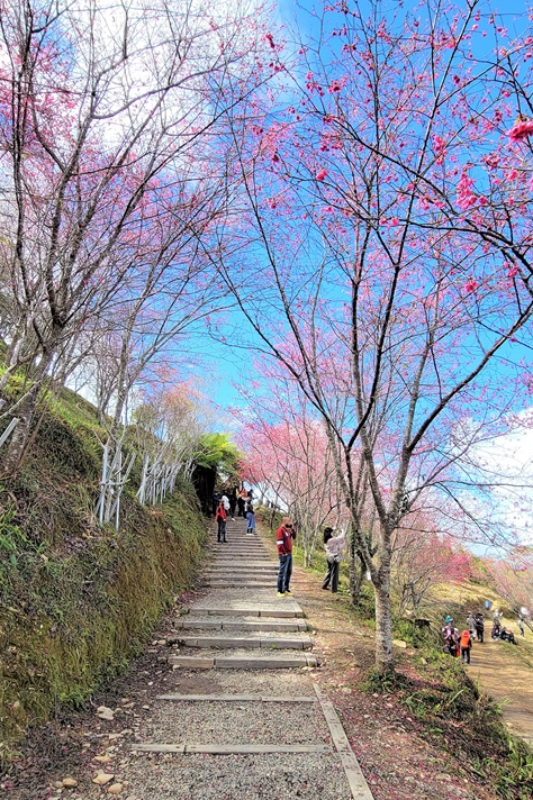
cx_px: 254
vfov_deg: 86.9
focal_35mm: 19
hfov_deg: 64.5
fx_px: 422
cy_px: 404
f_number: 2.2
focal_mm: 2.2
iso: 50
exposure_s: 1/794
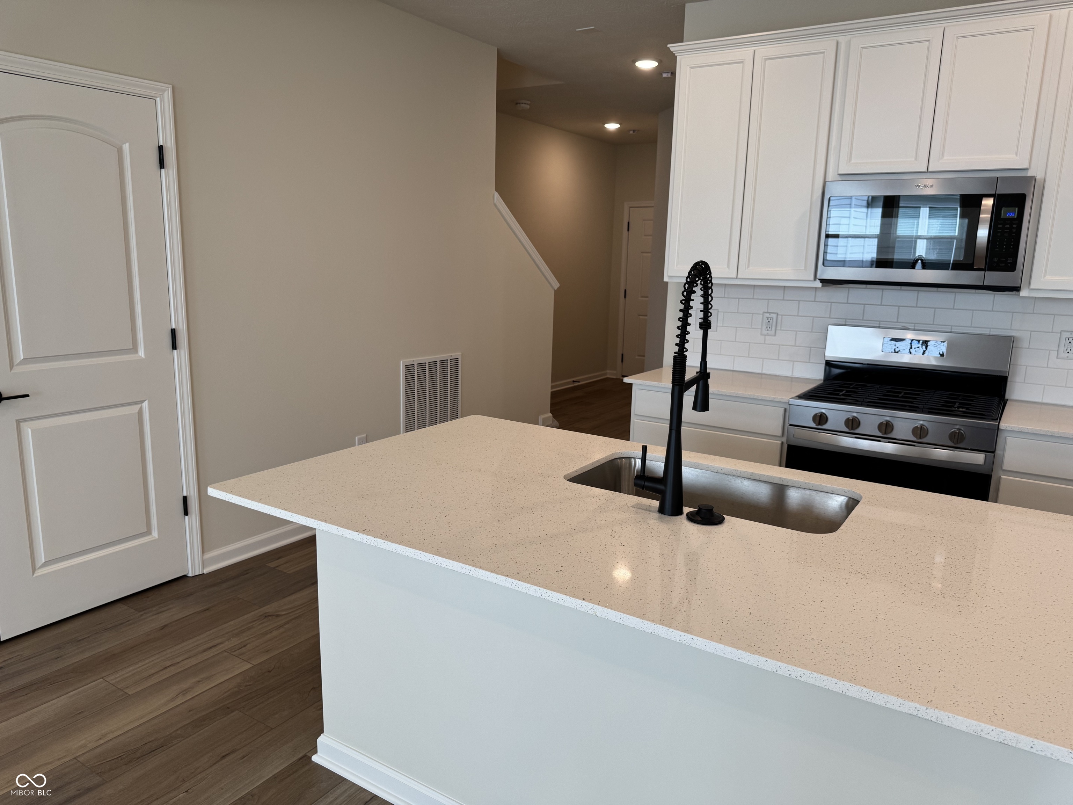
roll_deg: -1.8
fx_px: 744
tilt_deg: -11.5
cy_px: 402
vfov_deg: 56.8
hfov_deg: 71.6
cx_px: 536
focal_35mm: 24
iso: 64
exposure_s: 1/120
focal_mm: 6.76
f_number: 1.78
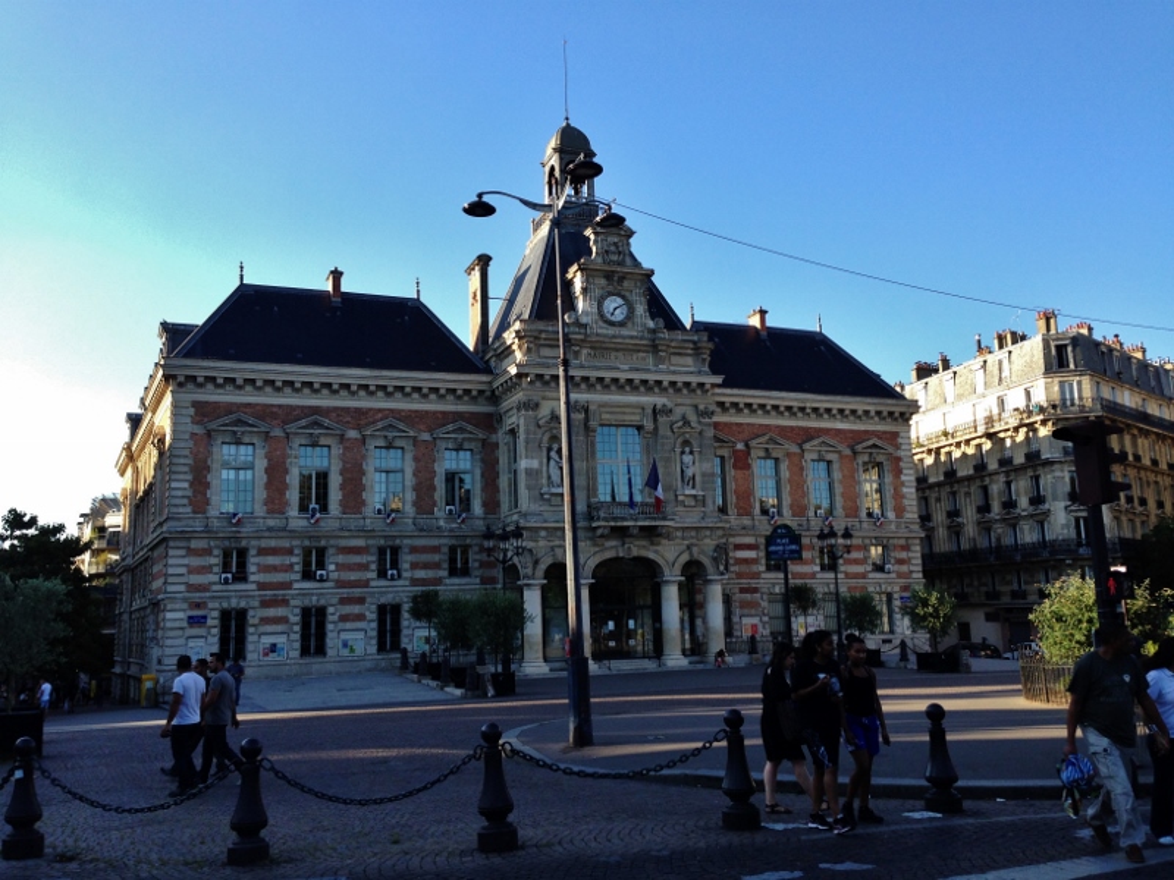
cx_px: 587
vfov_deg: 42.9
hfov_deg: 55.4
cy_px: 440
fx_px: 1119
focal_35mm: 33
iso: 50
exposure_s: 1/433
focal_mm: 4.13
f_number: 2.4
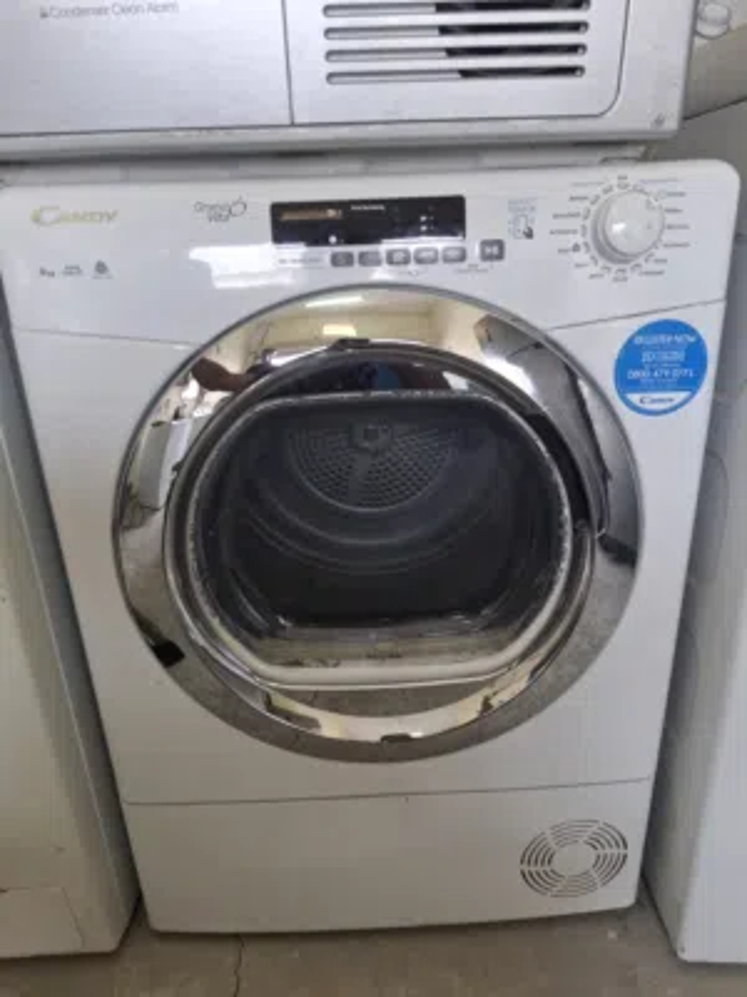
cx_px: 374
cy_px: 498
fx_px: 662
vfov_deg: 73.9
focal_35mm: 23
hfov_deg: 58.9
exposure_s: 1/100
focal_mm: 5.54
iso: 100
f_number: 1.8
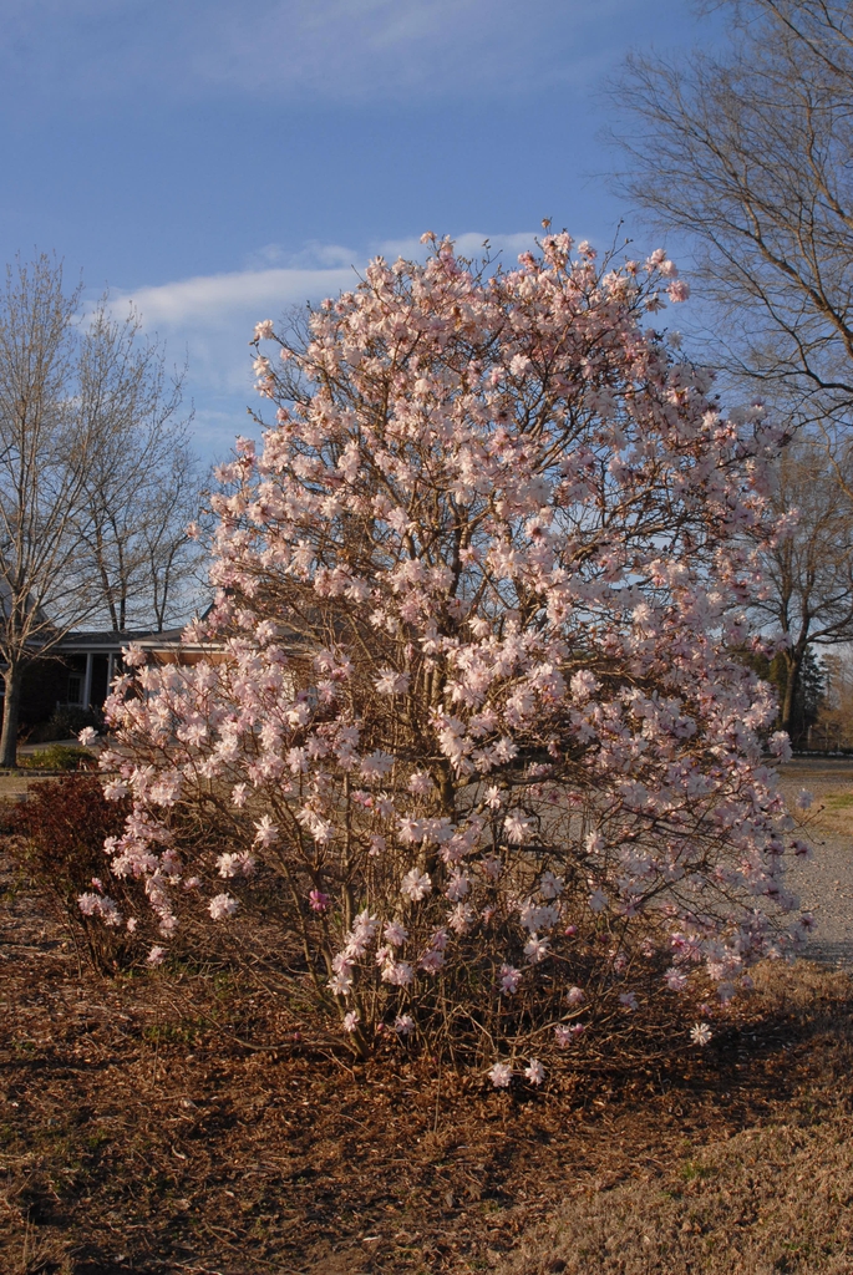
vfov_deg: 46.4
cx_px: 426
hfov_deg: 32.0
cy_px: 638
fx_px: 1489
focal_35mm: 42
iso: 400
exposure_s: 1/350
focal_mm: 28
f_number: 10
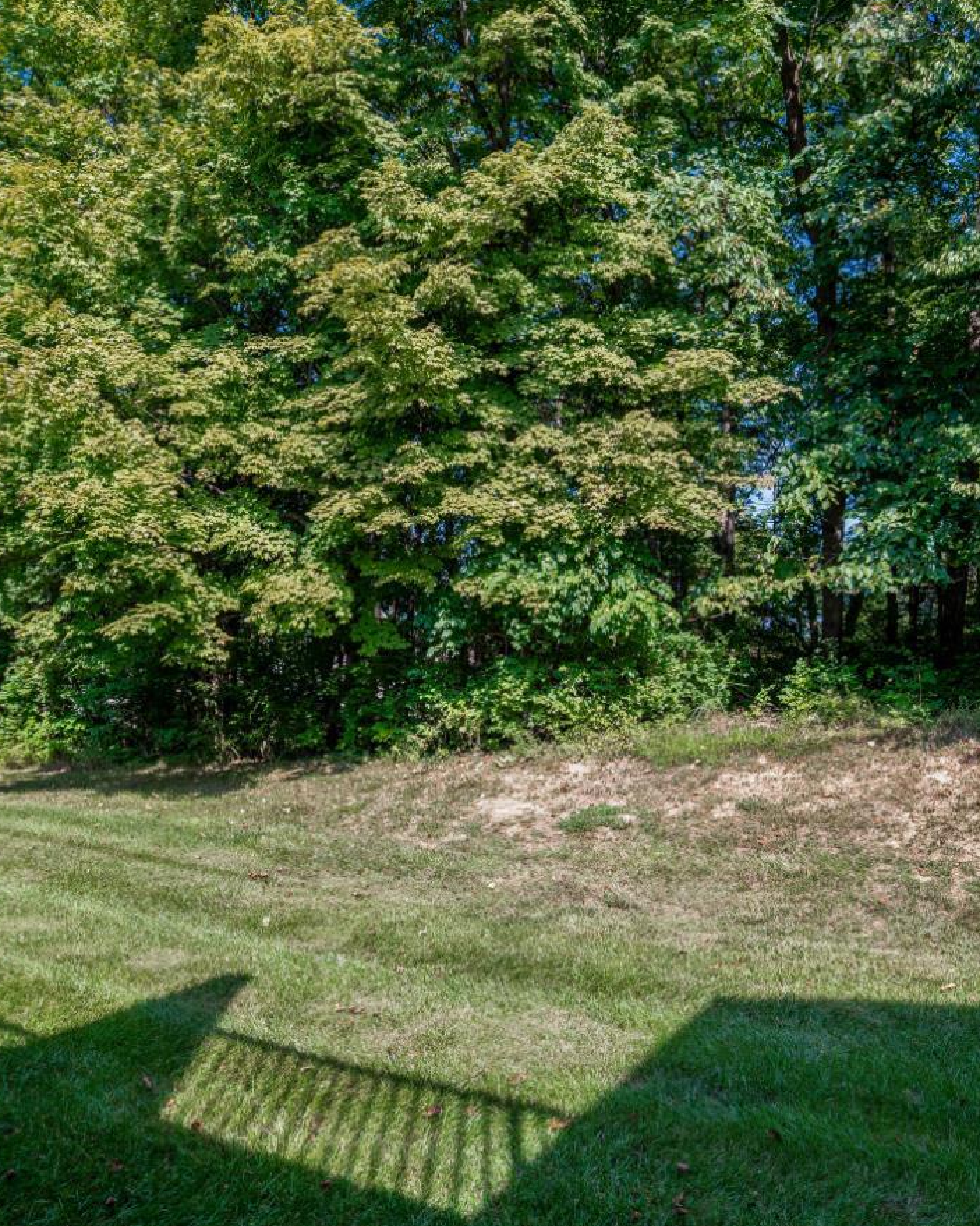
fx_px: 870
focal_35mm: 24
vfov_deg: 70.0
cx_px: 602
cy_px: 693
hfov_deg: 58.1
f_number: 8
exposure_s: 1/80
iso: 125
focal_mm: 15
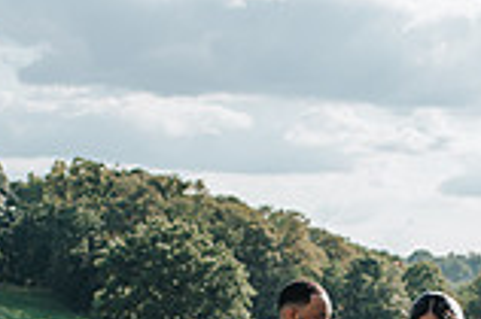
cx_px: 329
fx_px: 1962
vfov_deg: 9.1
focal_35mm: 147
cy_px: 436
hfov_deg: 13.9
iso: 100
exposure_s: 1/1250
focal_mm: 35
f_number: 3.2
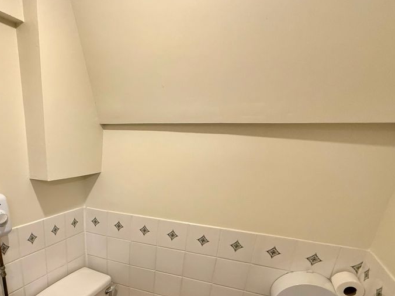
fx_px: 262
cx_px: 122
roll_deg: -2.1
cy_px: 237
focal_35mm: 23
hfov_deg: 71.0
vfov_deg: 54.8
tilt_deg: -20.3
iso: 250
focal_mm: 2.22
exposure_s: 1/100
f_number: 2.2
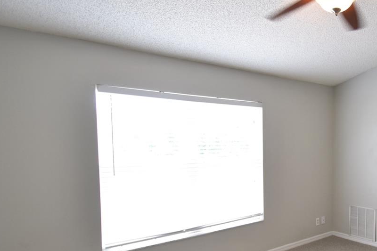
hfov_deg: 55.2
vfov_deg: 43.2
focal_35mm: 30
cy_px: 158
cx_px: 327
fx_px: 314
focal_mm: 10
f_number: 4
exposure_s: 1/60
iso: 400
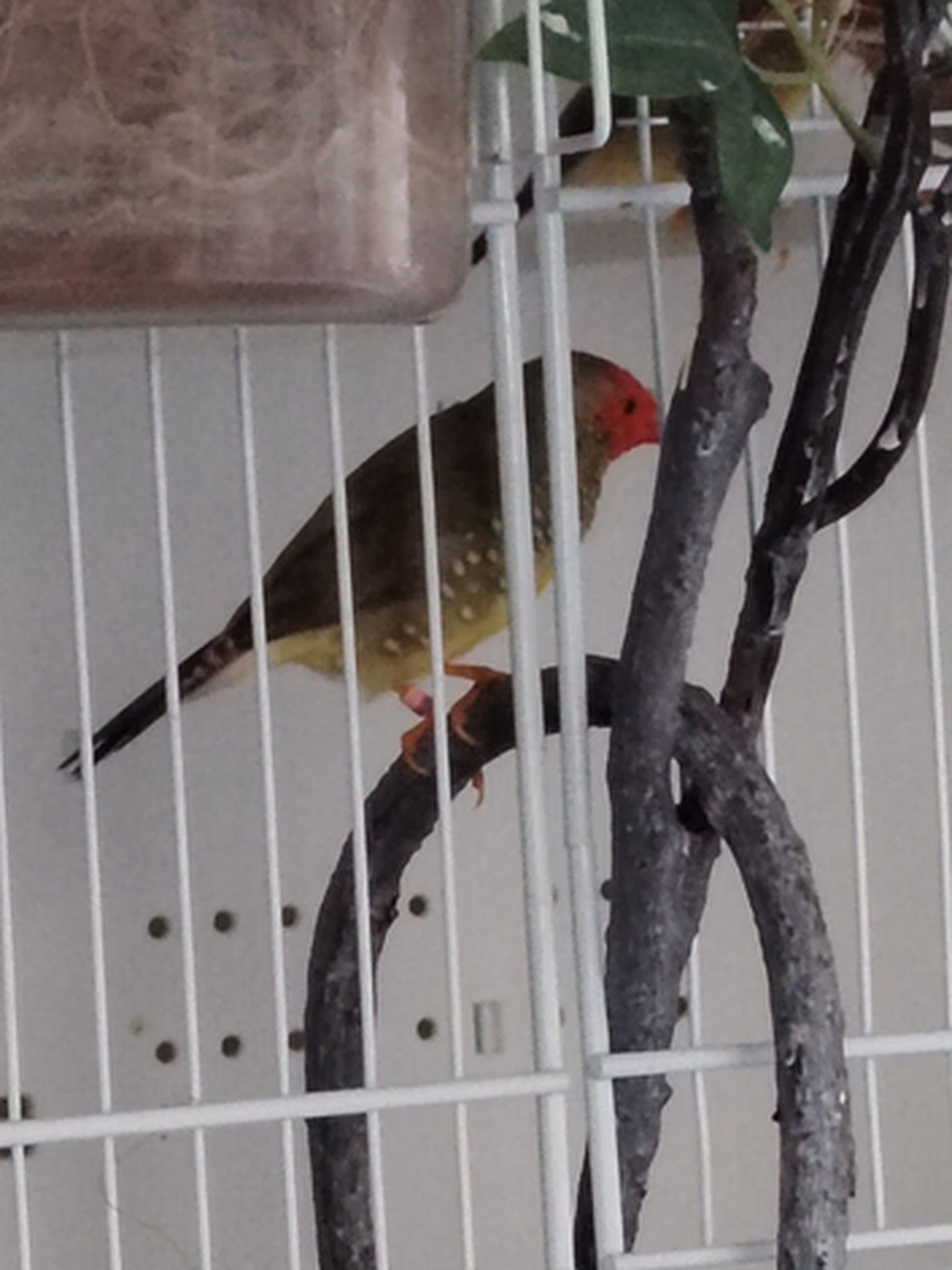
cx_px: 476
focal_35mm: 240
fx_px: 8805
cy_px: 635
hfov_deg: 6.2
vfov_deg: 8.3
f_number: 1.75
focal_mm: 5.25
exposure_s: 1/25
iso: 1120
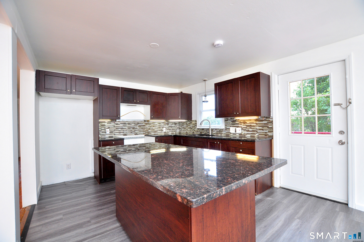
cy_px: 121
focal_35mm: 15
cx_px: 182
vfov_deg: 77.2
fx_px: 151
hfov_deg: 100.5
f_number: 4.5
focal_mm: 10
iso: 500
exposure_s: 1/200
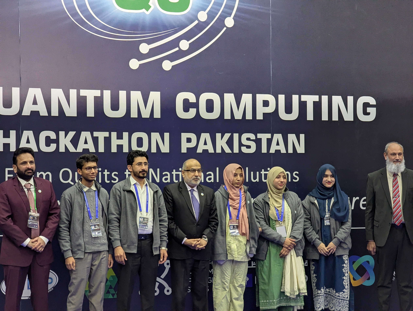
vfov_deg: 14.0
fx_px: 1266
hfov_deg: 18.5
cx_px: 206
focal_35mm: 106
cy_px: 156
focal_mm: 19
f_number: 3.5
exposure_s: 1/50
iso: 789
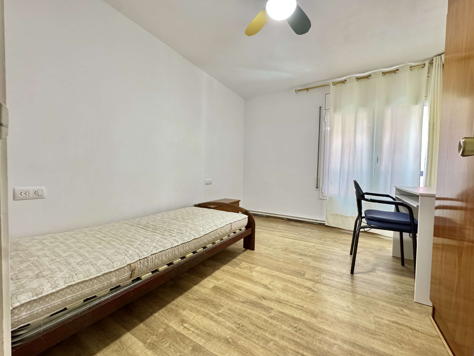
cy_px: 178
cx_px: 237
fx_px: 192
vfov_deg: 85.7
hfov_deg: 102.1
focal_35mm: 14
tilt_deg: -2.6
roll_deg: -0.8
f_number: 2.2
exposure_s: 1/60
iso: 320
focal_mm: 2.22
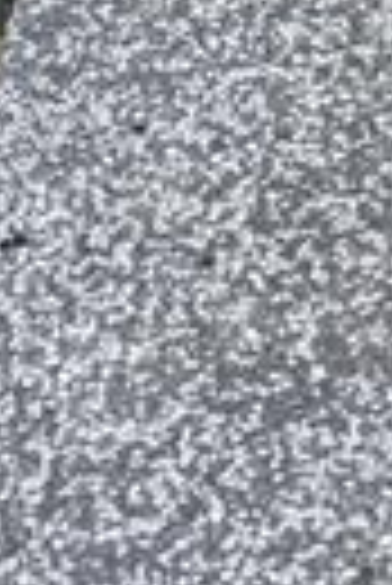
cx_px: 505
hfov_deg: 10.1
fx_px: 2166
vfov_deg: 14.5
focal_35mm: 133
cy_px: -266
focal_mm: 18
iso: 100
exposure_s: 1/160
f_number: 6.3
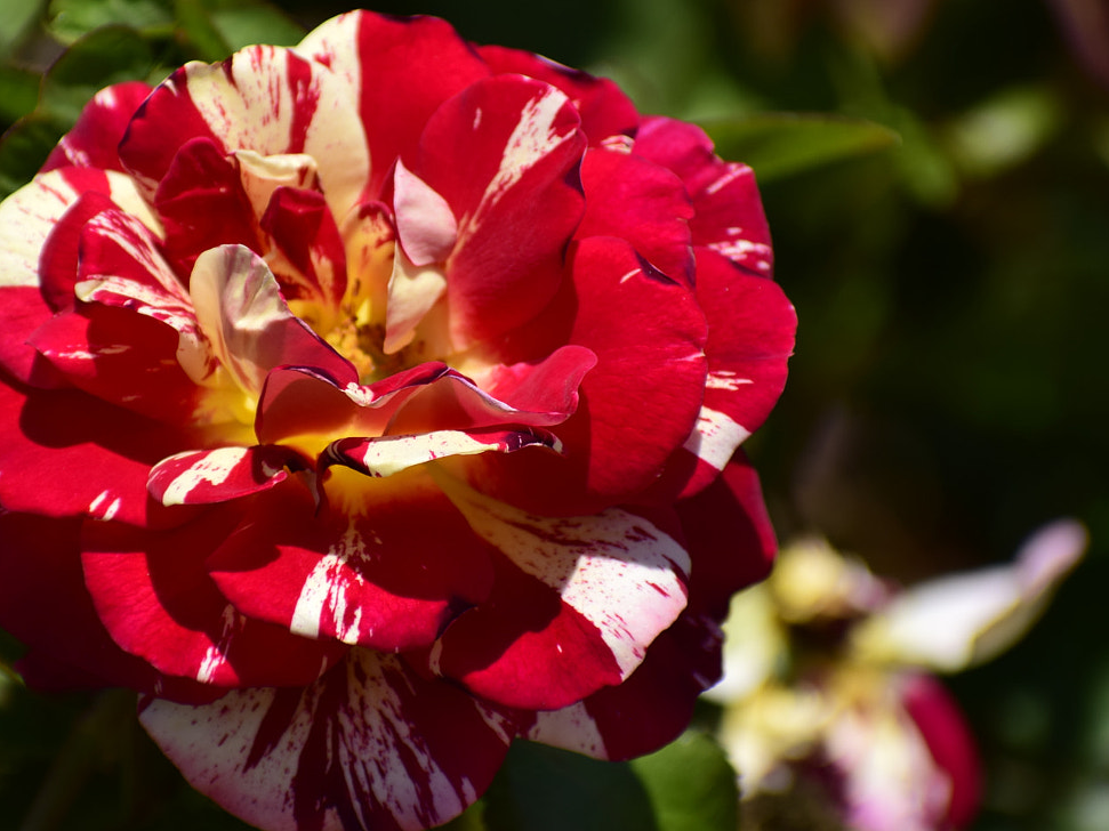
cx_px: 392
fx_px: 22840
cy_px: 417
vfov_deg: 2.1
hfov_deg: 2.8
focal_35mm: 713
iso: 100
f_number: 6.3
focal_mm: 300
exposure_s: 1/800
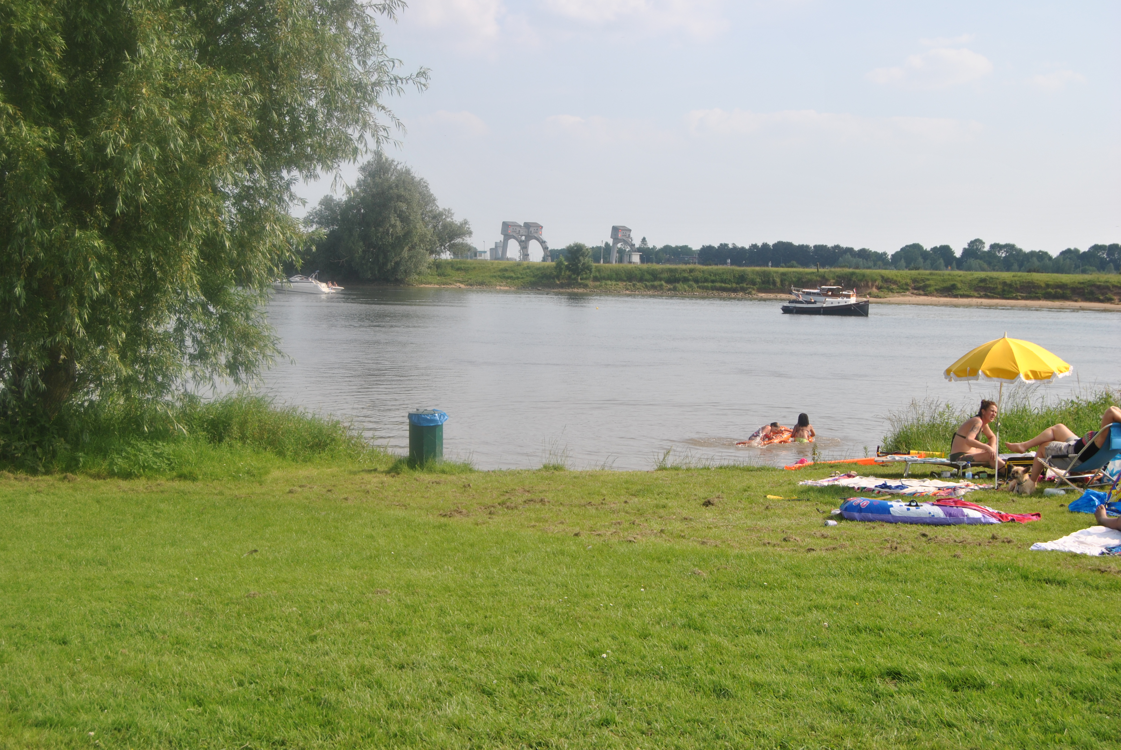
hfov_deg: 38.8
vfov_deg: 26.6
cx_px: 560
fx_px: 1590
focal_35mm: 51
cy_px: 375
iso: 100
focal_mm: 34
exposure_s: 1/250
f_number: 8
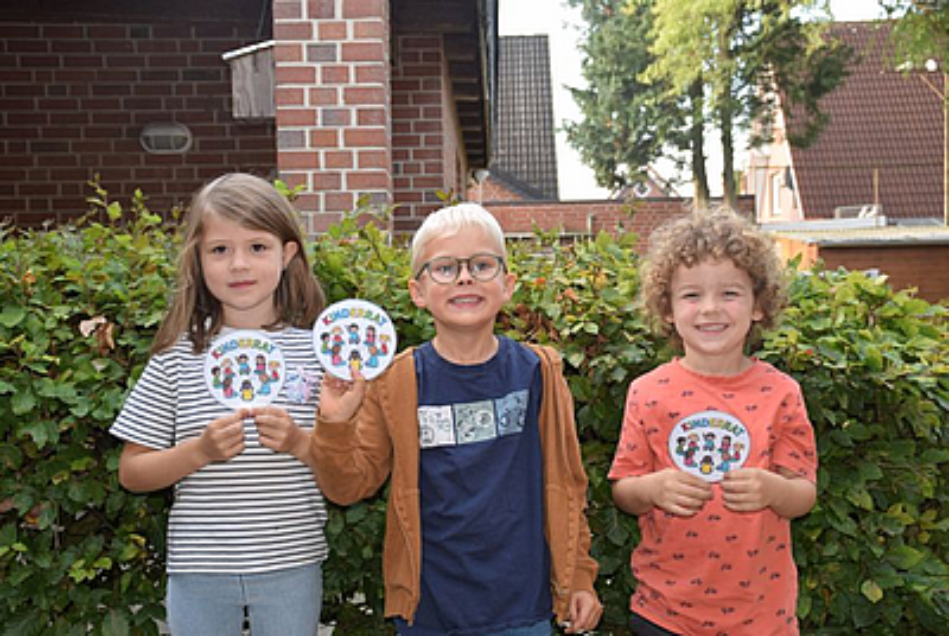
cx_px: 474
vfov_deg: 28.2
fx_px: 1267
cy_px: 318
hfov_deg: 41.1
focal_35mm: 48
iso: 360
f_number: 5.6
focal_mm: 32
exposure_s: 1/125
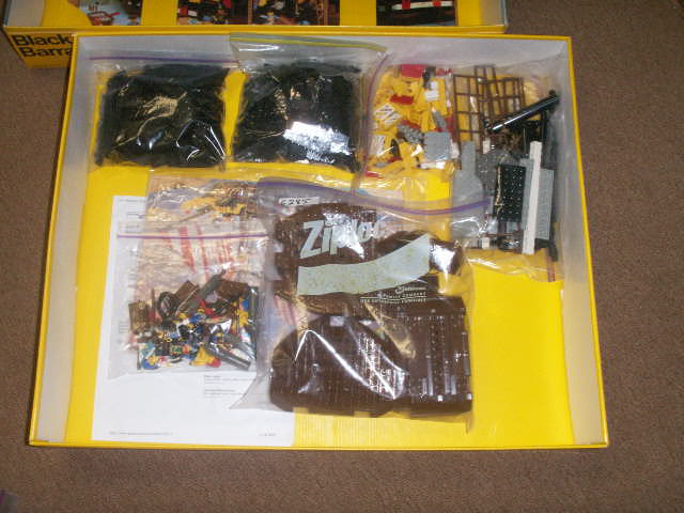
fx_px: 731
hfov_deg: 50.1
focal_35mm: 37
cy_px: 256
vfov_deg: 38.7
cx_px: 342
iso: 160
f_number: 7.1
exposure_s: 1/10
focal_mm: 7.7
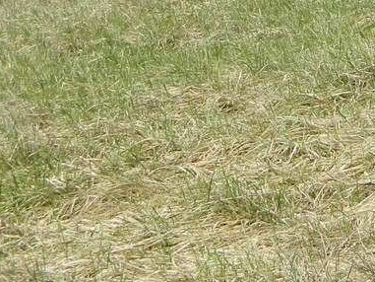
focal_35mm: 172
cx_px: 577
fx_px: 1864
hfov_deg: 11.0
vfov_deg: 8.4
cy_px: -151
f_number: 3.5
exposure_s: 1/1000
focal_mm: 7.3
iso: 80
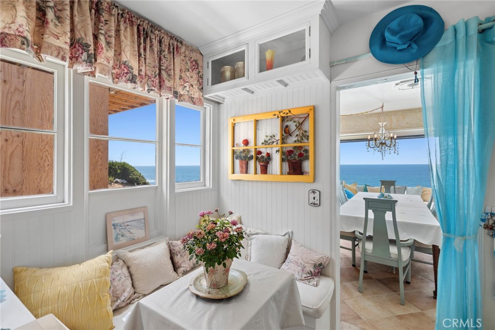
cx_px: 248
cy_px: 165
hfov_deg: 96.8
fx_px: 220
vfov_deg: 73.7
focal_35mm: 16
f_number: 8
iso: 200
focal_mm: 16
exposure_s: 1/13
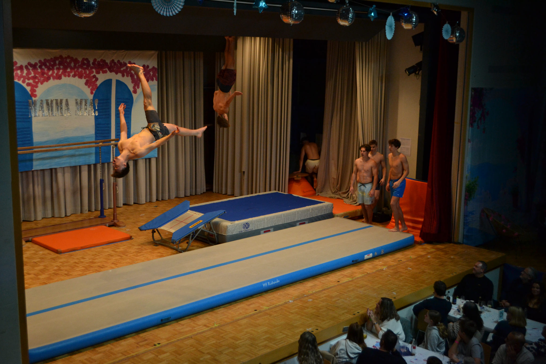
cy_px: 182
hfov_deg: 43.6
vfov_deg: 29.9
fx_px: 682
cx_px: 273
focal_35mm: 45
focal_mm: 30
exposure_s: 1/500
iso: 1100
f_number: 4.5
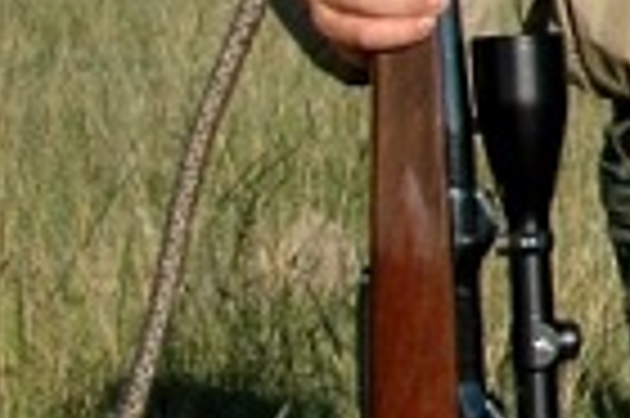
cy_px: -115
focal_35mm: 292
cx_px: 1773
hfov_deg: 6.5
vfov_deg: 4.7
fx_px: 5104
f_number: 10
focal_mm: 34
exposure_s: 1/400
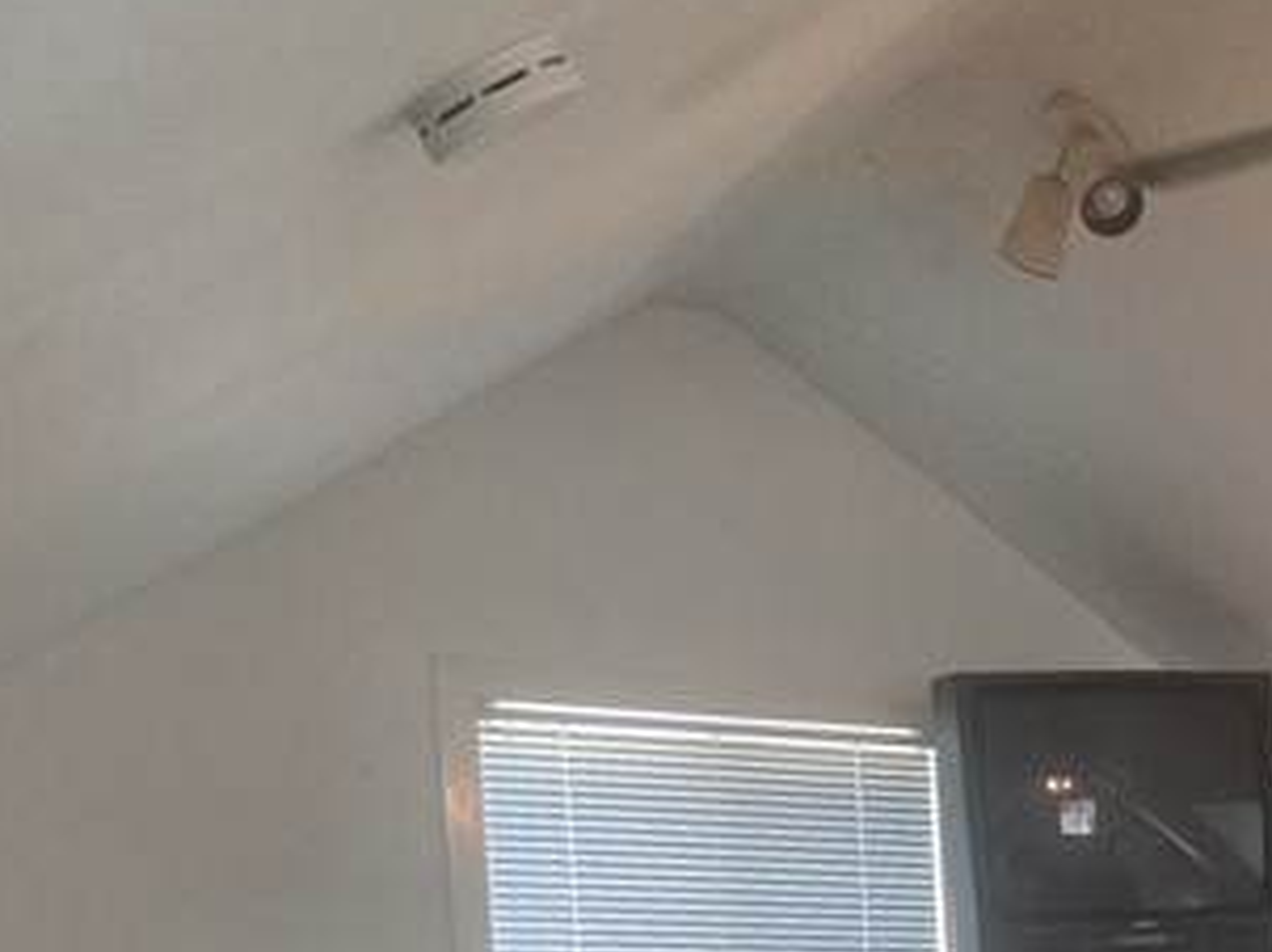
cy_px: 1495
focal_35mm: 78
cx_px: 1630
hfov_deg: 22.5
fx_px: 2864
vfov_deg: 16.8
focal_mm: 5.4
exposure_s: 1/120
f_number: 1.8
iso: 160
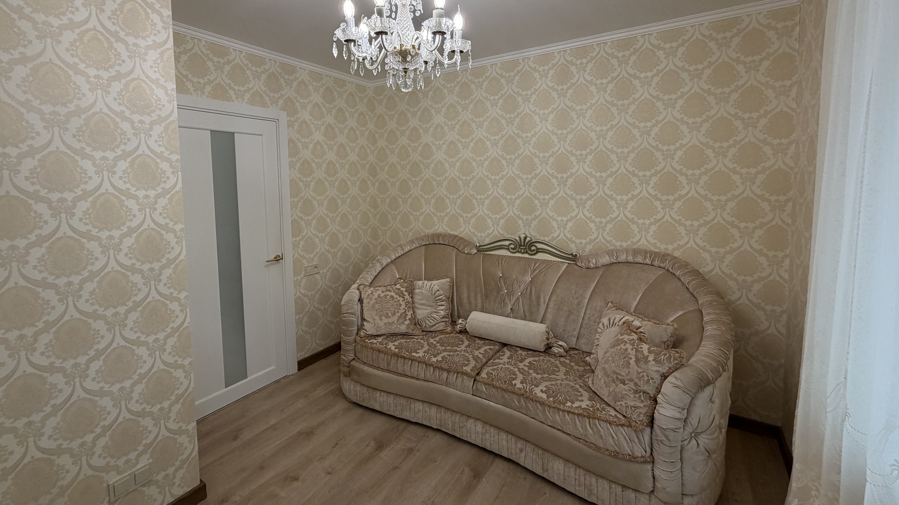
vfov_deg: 66.5
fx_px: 381
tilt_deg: -4.3
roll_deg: +0.9
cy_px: 206
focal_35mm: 16
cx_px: 437
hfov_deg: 99.3
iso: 160
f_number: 2.2
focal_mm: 2.22
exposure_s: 1/100
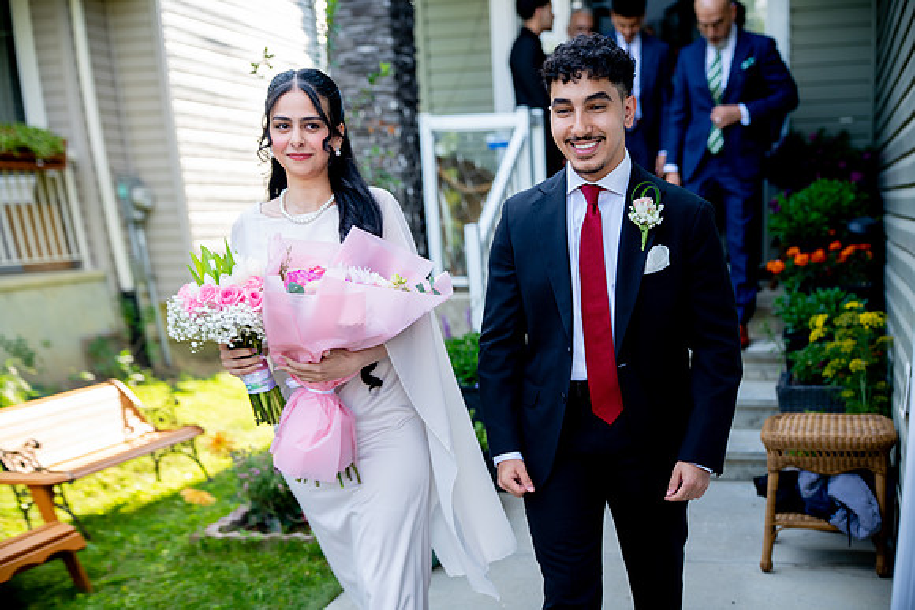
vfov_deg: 30.5
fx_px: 1119
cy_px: 305
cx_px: 458
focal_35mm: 44
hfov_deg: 44.5
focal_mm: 44
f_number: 2
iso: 200
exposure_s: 1/400
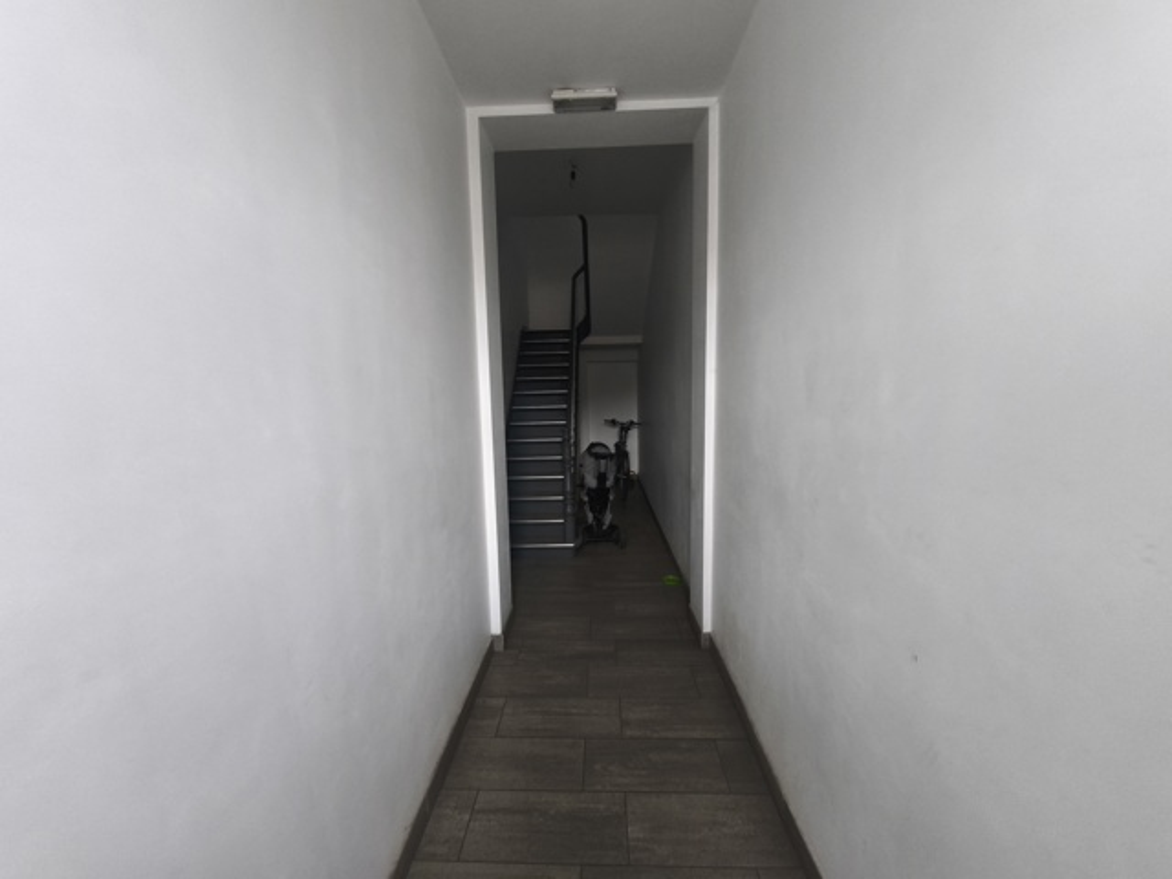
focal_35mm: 15
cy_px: 440
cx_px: 586
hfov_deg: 98.2
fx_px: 508
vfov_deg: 81.7
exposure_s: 1/33.3
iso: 320
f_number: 2.2
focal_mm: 1.91
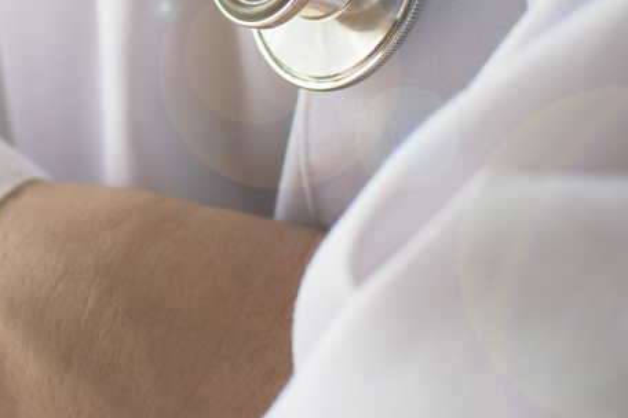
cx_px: -7
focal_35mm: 144
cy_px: -85
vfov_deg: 9.4
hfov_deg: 14.0
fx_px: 2518
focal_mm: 35
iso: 100
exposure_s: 1/400
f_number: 2.5
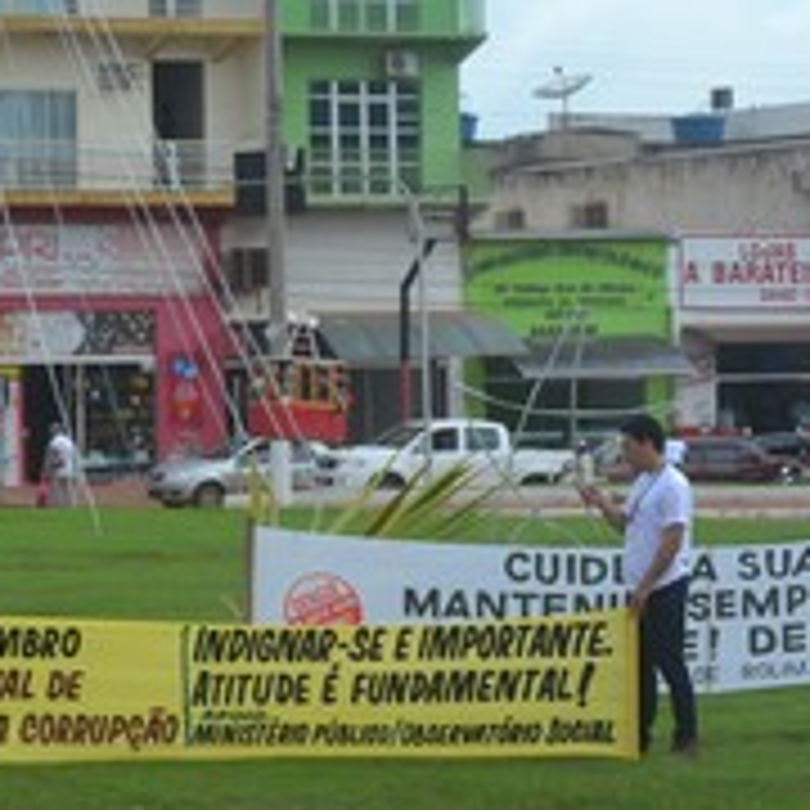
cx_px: 369
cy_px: 454
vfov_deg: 8.8
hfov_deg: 8.8
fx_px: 5242
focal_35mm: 198
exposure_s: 1/500
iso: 125
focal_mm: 62
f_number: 5.6
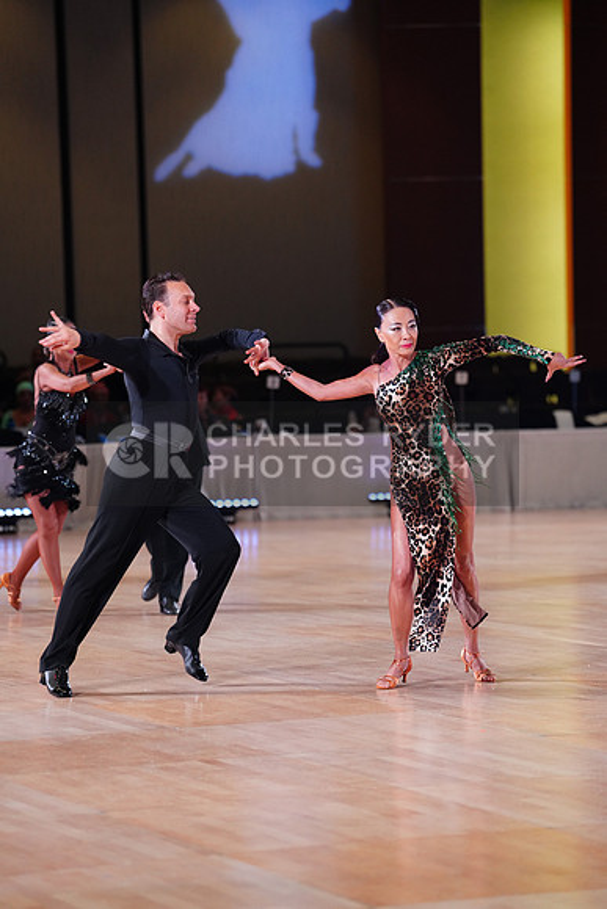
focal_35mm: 126
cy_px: 454
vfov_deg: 16.3
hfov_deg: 10.9
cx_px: 304
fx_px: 3185
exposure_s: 1/400
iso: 2000
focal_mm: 126
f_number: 2.8
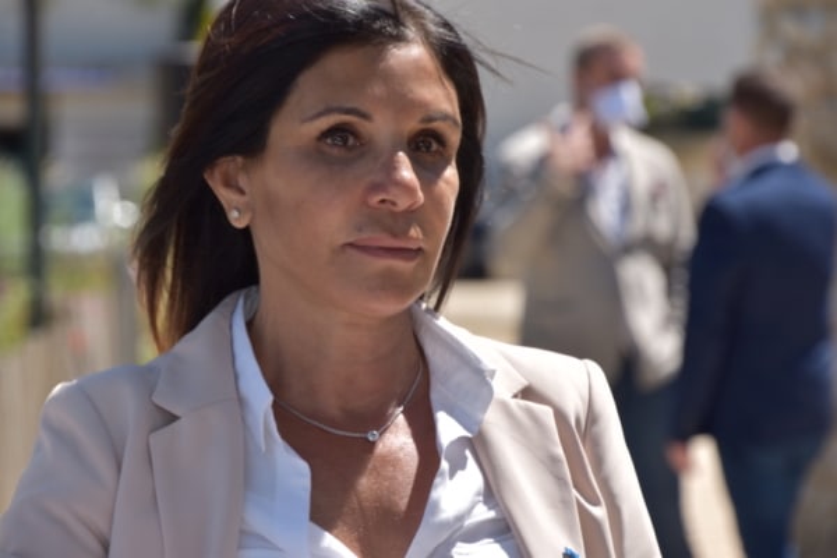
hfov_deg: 8.1
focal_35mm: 255
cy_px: 279
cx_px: 418
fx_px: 5928
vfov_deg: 5.4
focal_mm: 170
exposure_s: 1/200
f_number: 10
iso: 100
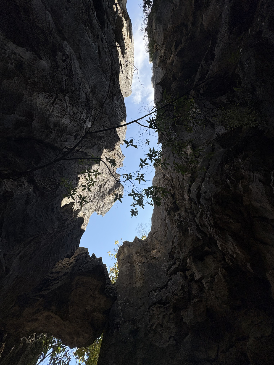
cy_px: 182
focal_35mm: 14
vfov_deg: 102.1
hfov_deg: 85.7
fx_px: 148
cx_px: 137
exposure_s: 1/944
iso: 40
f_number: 2.2
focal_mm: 2.22
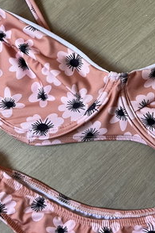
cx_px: 70
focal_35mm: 49
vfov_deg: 40.3
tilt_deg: -75.0
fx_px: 316
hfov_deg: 27.5
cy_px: 130
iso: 200
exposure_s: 1/60
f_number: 1.6
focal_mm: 5.1
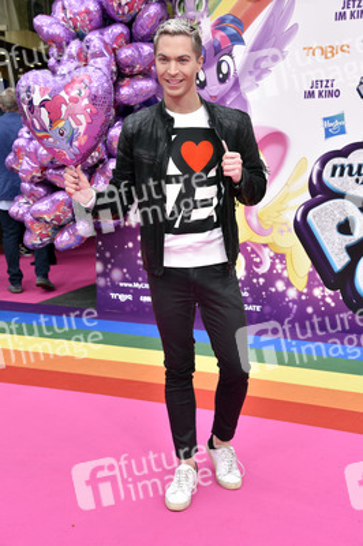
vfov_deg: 36.3
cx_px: 182
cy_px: 273
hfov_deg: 24.6
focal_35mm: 55
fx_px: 833
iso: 400
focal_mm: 55
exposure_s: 1/200
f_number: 8
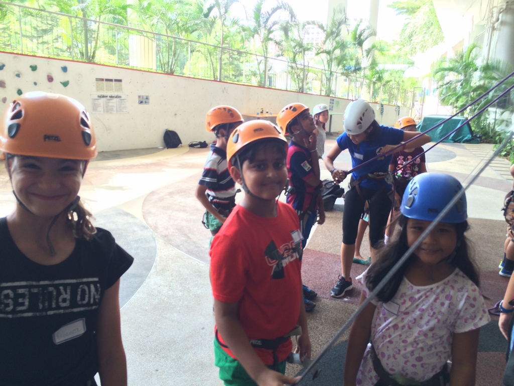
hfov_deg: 61.7
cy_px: 193
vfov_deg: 48.2
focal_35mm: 29
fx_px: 431
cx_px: 257
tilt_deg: -14.1
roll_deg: -0.6
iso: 50
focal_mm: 4.15
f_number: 2.2
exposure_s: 1/33
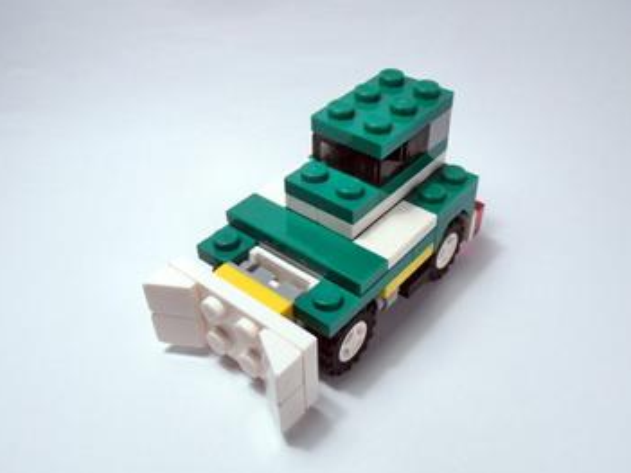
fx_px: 692
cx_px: 316
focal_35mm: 38
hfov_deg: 49.0
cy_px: 239
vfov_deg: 37.7
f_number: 3.9
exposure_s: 1/80
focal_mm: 6.61
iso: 80
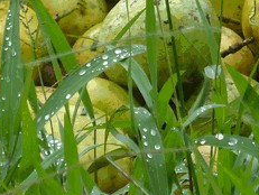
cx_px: 133
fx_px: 11705
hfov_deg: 1.3
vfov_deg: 1.0
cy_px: -103
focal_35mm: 1562
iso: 200
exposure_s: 1/250
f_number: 4
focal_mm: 81.3
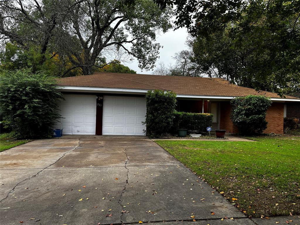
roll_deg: -1.8
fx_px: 225
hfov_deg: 67.3
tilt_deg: -0.5
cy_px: 112
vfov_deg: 53.1
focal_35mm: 26
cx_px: 150
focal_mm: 5.1
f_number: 1.6
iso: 40
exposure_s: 1/200
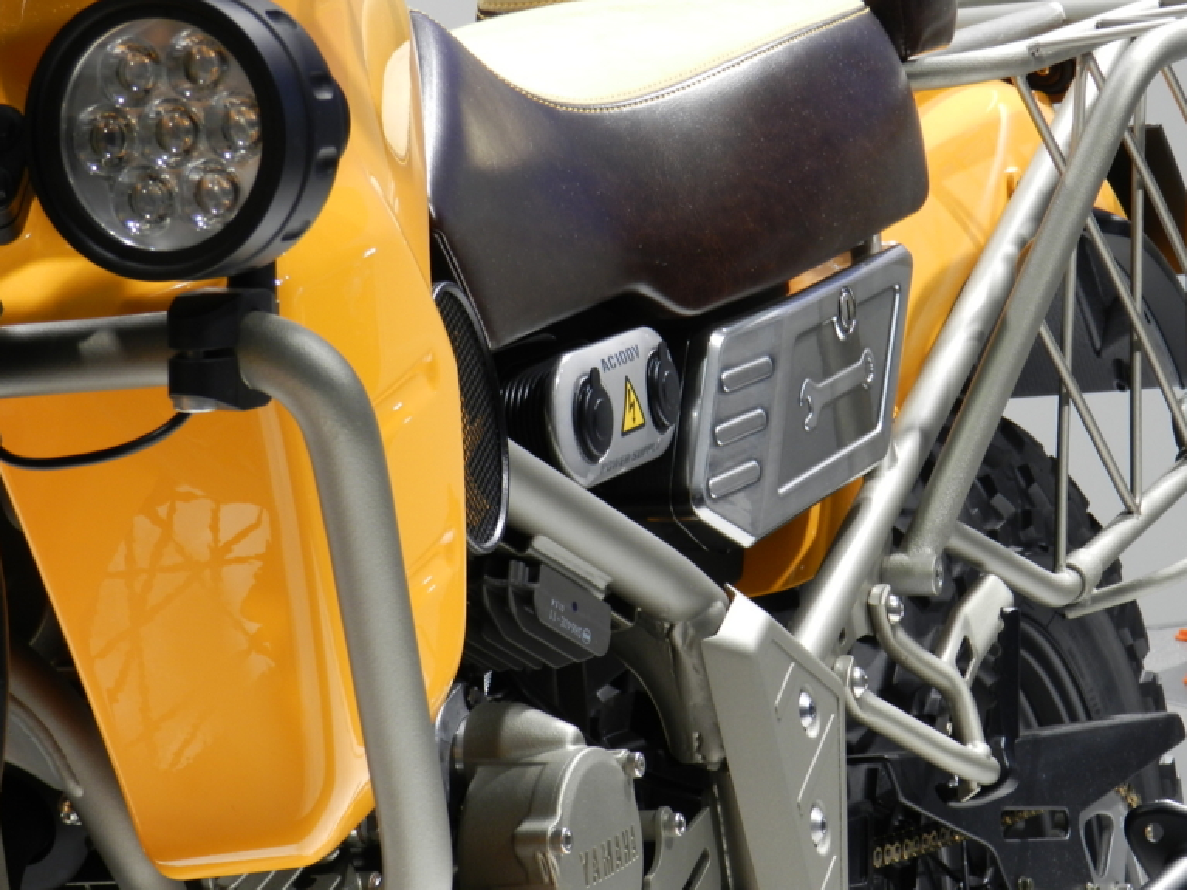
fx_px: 4114
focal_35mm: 120
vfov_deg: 12.3
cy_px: 455
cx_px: 613
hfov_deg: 16.4
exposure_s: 1/30
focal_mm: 20.5
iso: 160
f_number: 4.8
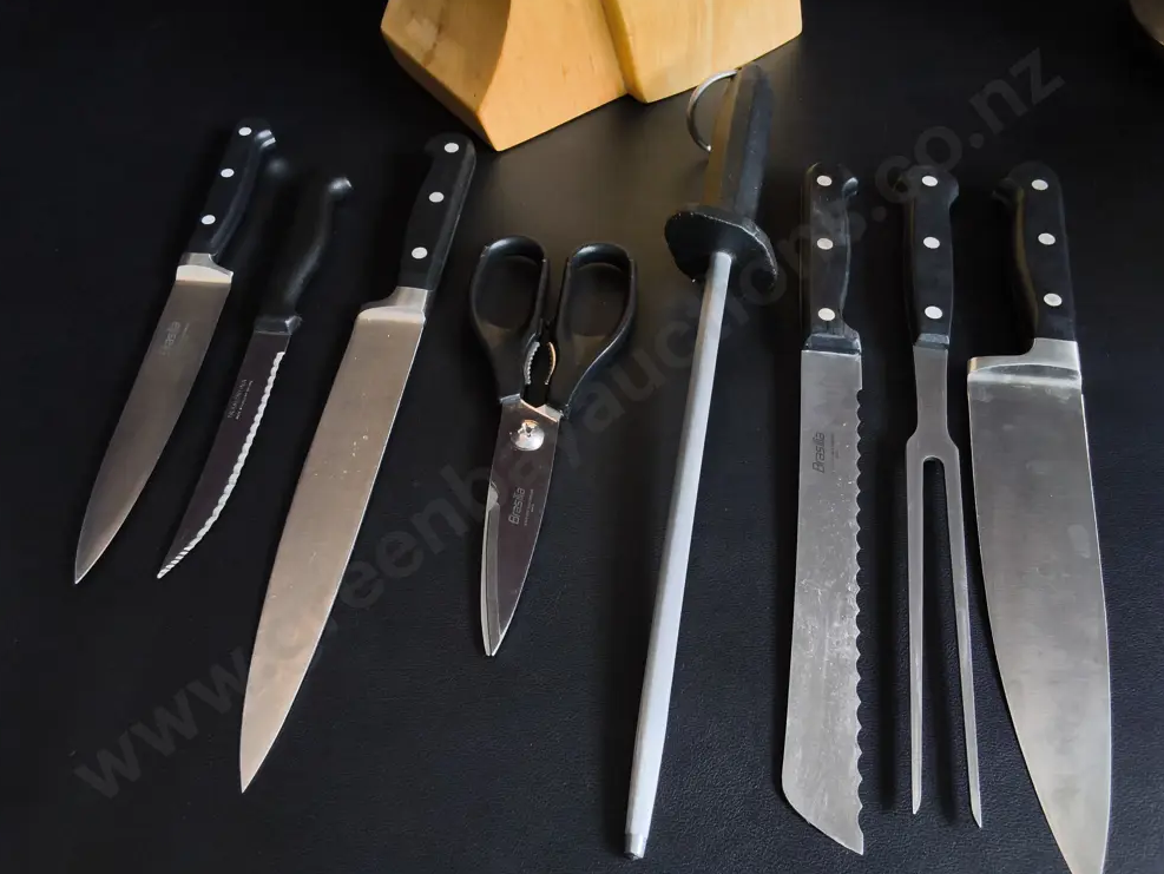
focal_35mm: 28
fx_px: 942
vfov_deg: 49.8
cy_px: 427
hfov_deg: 63.4
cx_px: 567
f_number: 2
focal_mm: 2.87
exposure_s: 1/100
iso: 100
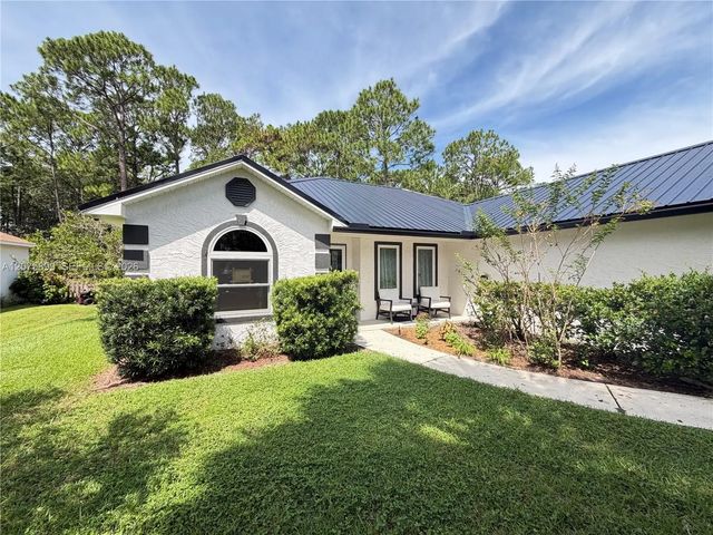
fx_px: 288
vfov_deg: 85.7
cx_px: 356
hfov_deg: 102.1
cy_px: 268
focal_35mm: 14
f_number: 2.2
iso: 64
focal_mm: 2.22
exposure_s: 1/502
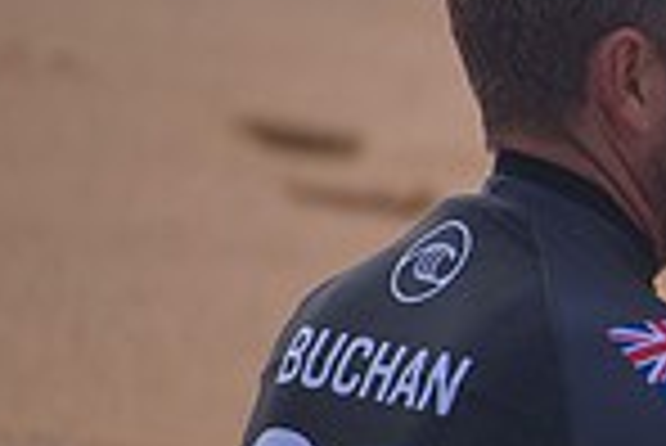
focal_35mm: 1954
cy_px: 349
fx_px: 36184
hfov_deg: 1.1
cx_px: 1251
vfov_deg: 0.7
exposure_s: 1/800
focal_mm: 500
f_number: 5.6
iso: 125
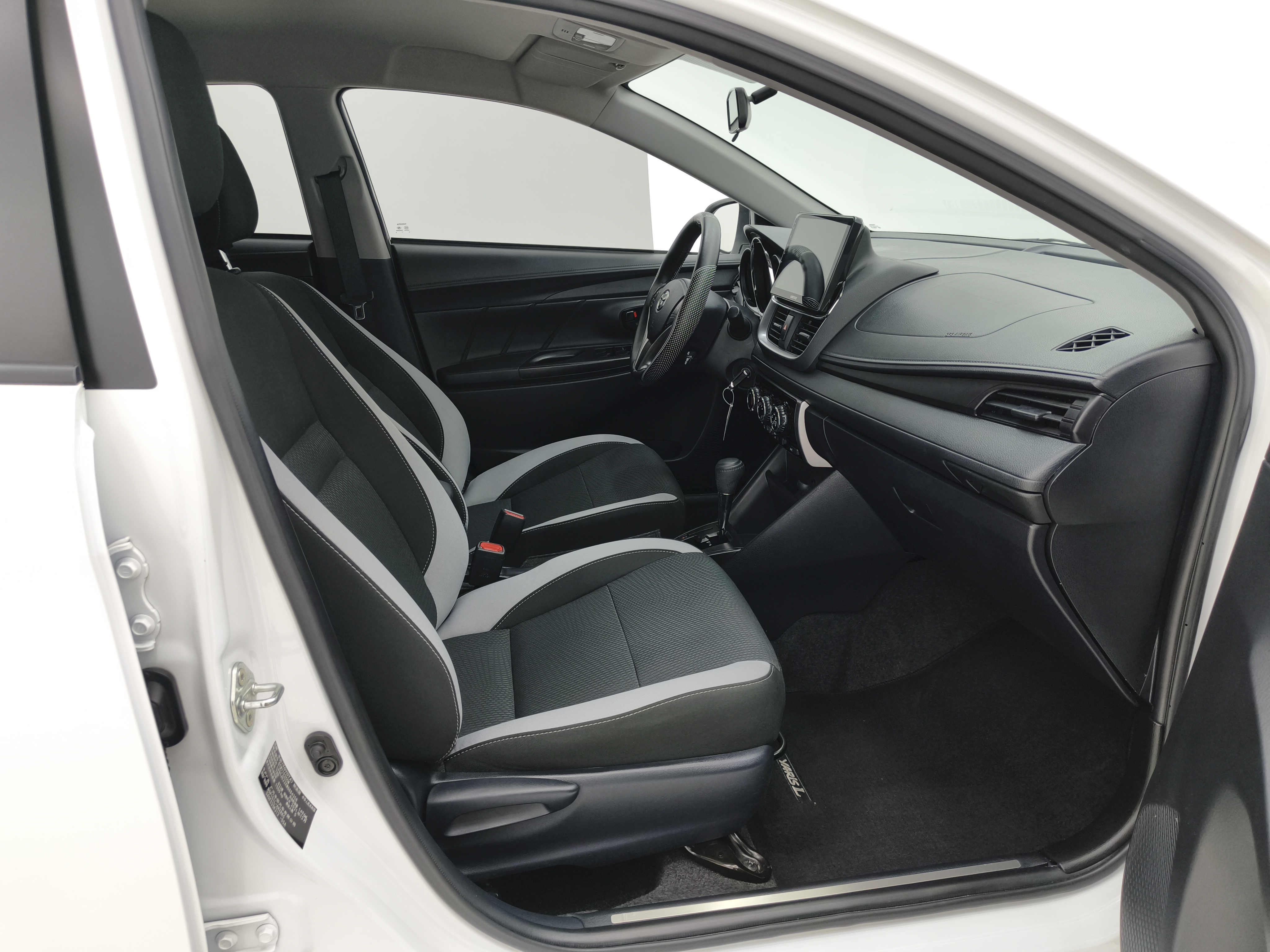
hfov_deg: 73.9
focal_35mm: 23
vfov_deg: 58.9
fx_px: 844
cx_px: 635
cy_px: 476
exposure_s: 1/63.3
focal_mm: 5.56
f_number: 1.88
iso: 125
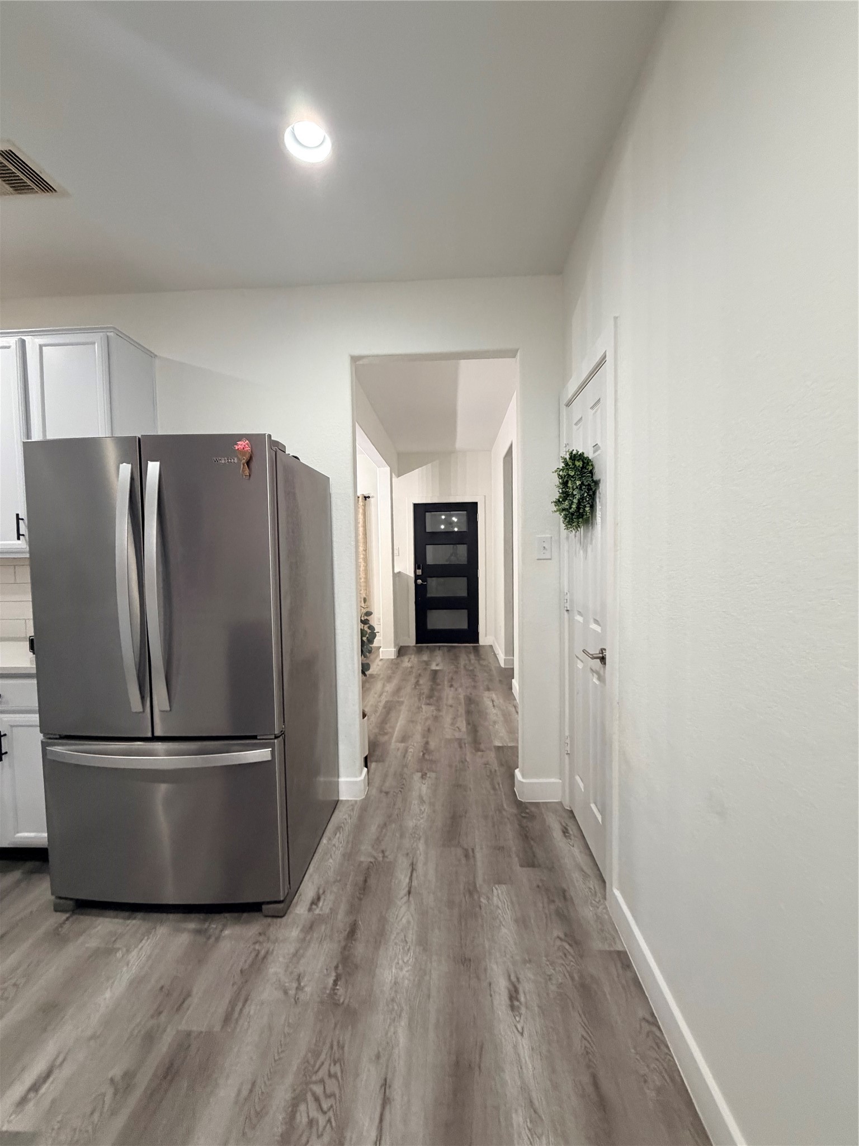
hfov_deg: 85.7
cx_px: 430
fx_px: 463
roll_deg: +1.6
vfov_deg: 102.1
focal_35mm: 14
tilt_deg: -4.6
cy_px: 573
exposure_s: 1/60
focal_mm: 2.22
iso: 320
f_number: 2.2
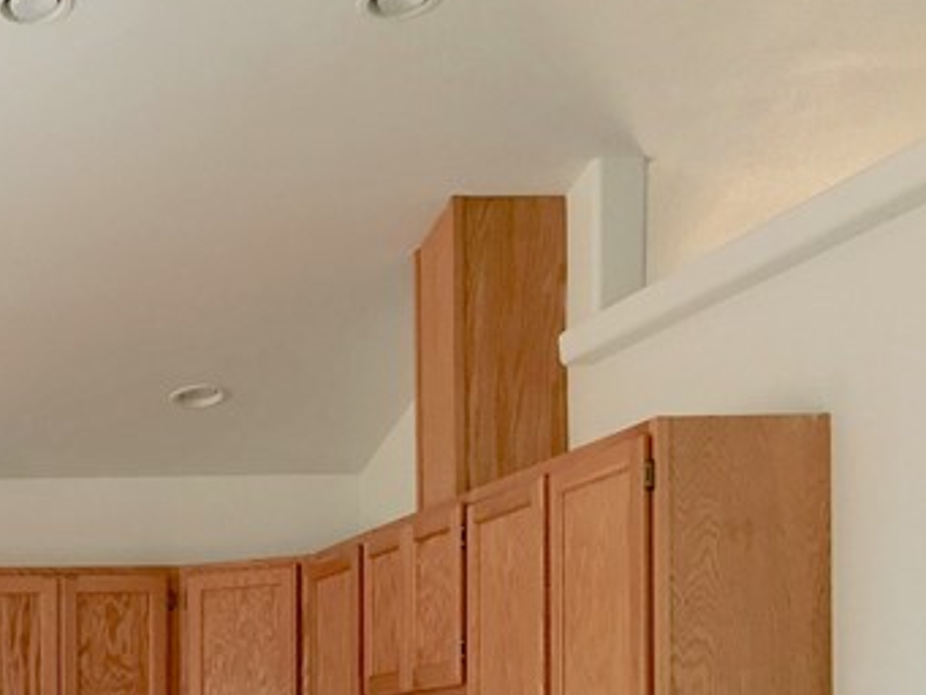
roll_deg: +0.6
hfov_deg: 20.1
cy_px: 828
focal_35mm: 87
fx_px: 2328
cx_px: -361
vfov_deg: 16.3
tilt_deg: -0.3
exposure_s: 1/170
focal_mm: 4.15
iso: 25
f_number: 2.2
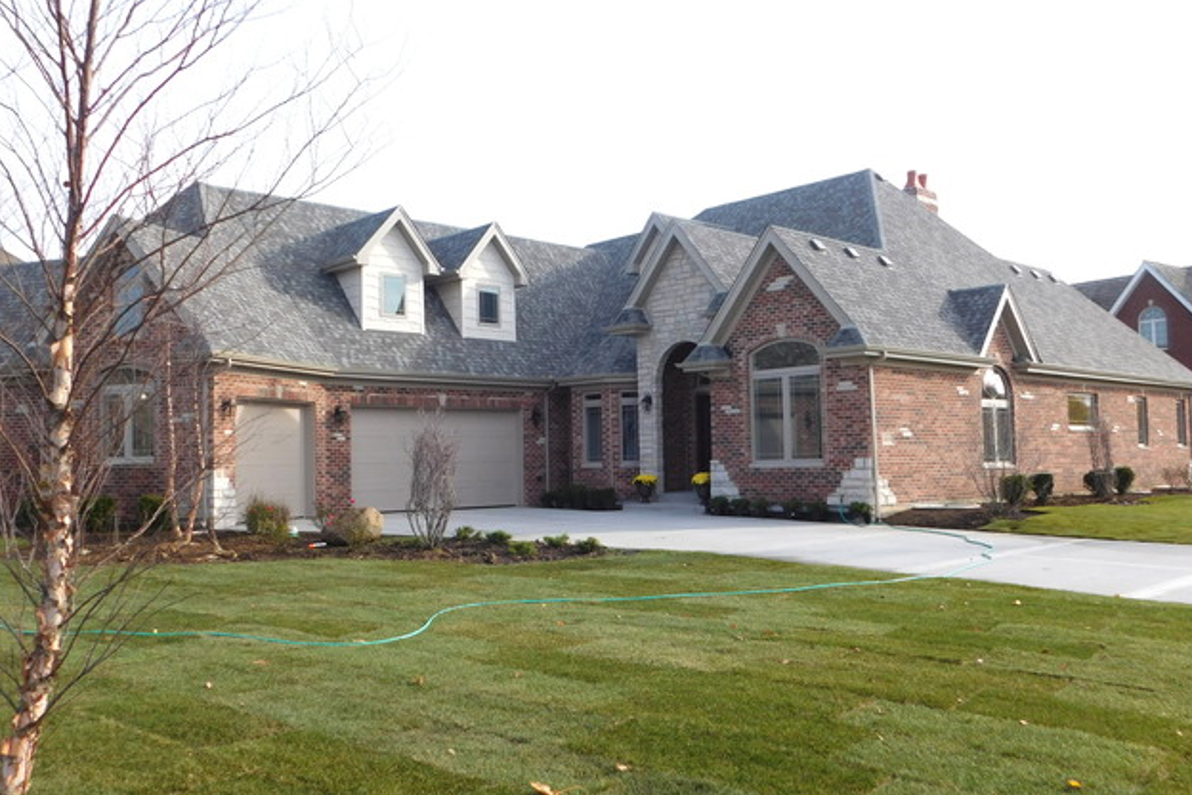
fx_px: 1059
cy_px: 399
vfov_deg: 41.1
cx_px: 585
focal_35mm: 32
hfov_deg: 58.7
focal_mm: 5.3
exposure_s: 1/800
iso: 125
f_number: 3.2
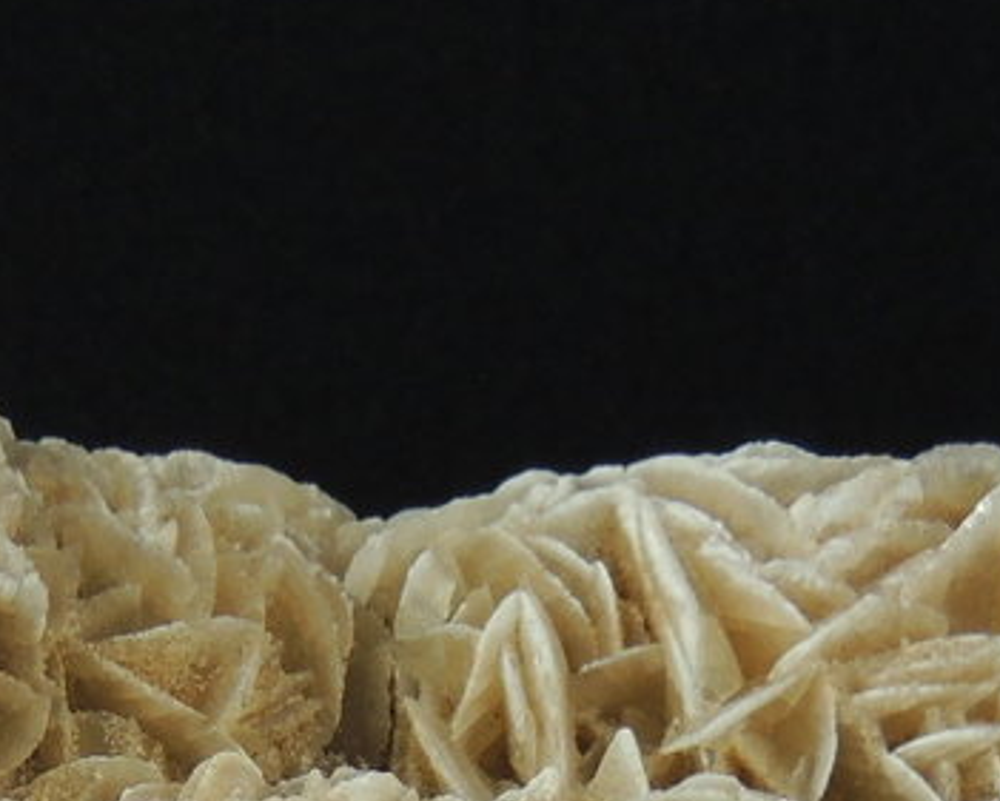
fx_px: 6187
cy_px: 1348
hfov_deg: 9.2
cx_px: 217
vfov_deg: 7.2
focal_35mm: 209
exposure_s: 1/320
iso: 100
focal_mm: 8.3
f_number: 3.5
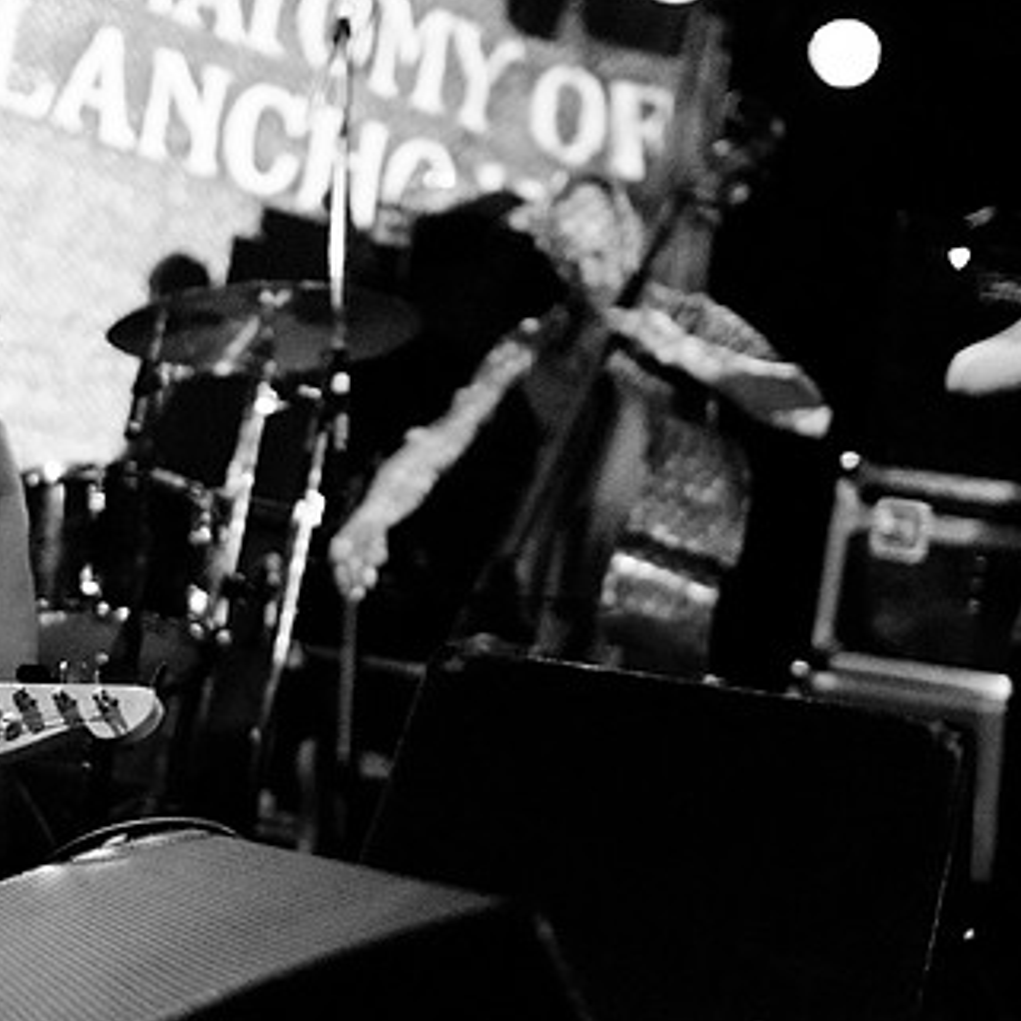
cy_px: 588
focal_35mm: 69
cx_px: 369
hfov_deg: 24.9
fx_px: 2303
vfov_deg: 25.0
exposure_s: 1/60
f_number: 1.4
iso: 2000
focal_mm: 30
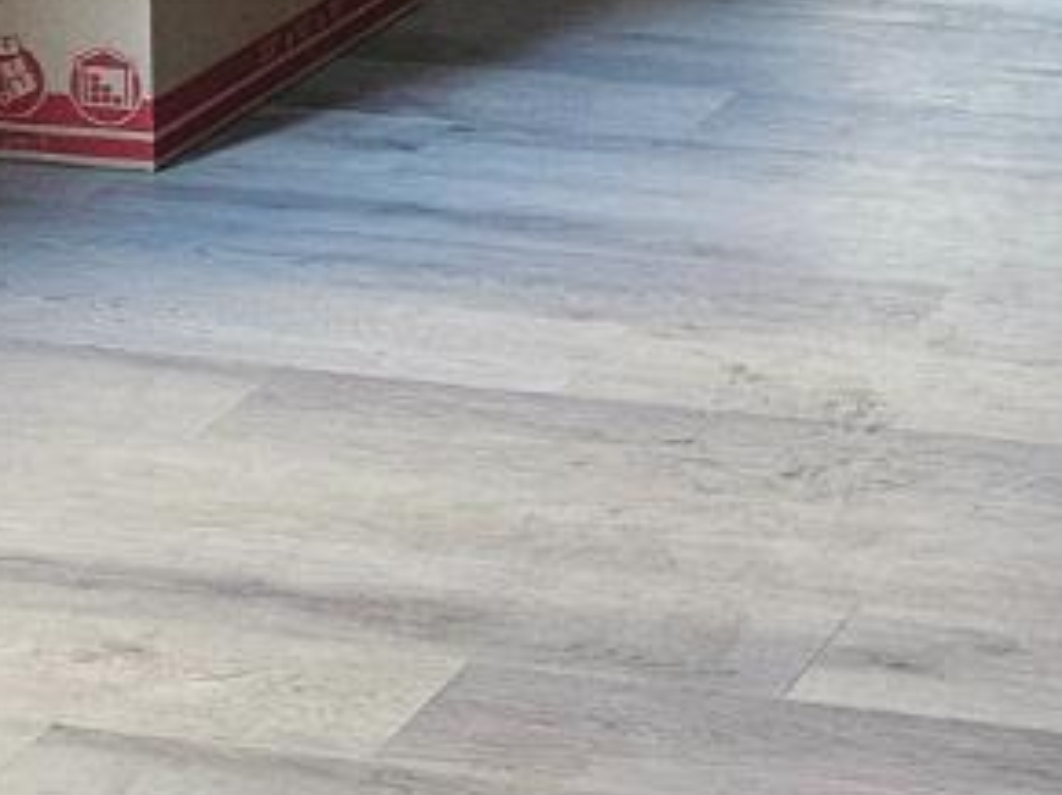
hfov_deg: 15.3
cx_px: 1611
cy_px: -720
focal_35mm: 119
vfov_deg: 11.4
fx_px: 3648
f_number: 1.8
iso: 640
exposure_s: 1/60
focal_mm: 5.4
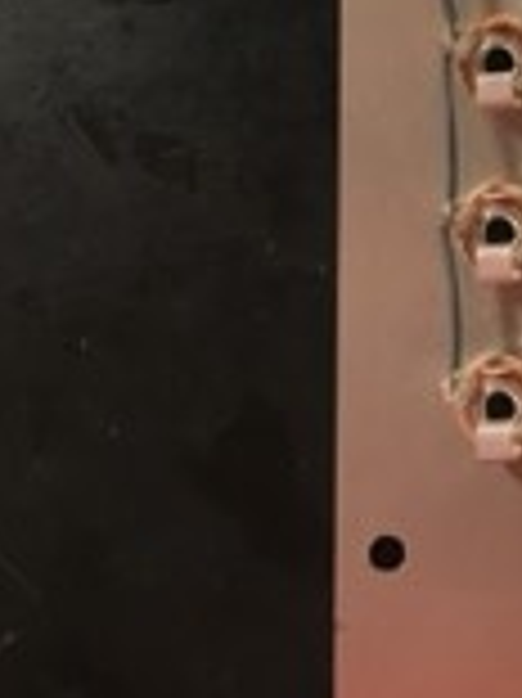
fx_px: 1812
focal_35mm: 90
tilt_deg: -80.1
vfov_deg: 19.8
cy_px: -239
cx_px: 657
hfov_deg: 15.7
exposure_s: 1/30
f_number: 2.2
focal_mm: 4.15
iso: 64
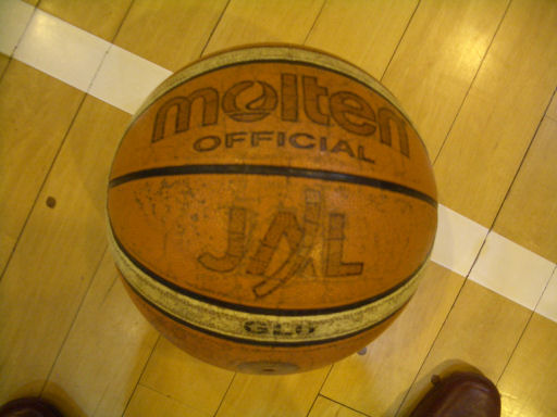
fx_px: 563
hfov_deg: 52.6
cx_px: 278
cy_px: 208
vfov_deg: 40.7
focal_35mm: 35
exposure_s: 1/60
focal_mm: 5.8
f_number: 2.6
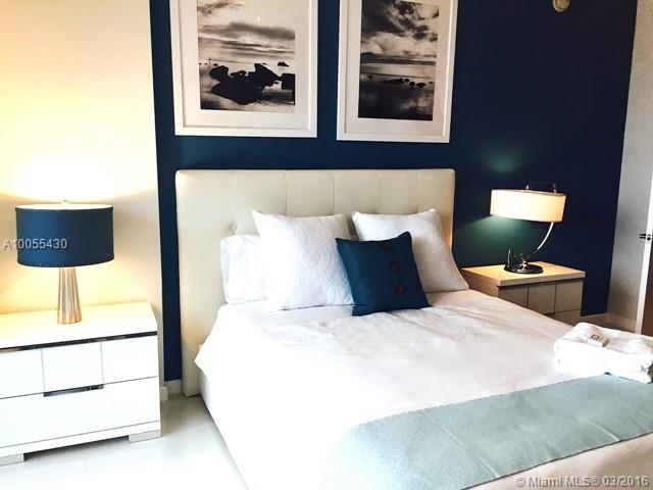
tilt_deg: -10.8
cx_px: 326
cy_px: 245
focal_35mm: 29
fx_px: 547
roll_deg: -1.4
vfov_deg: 48.2
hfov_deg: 61.7
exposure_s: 1/30
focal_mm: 4.15
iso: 40
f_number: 2.2
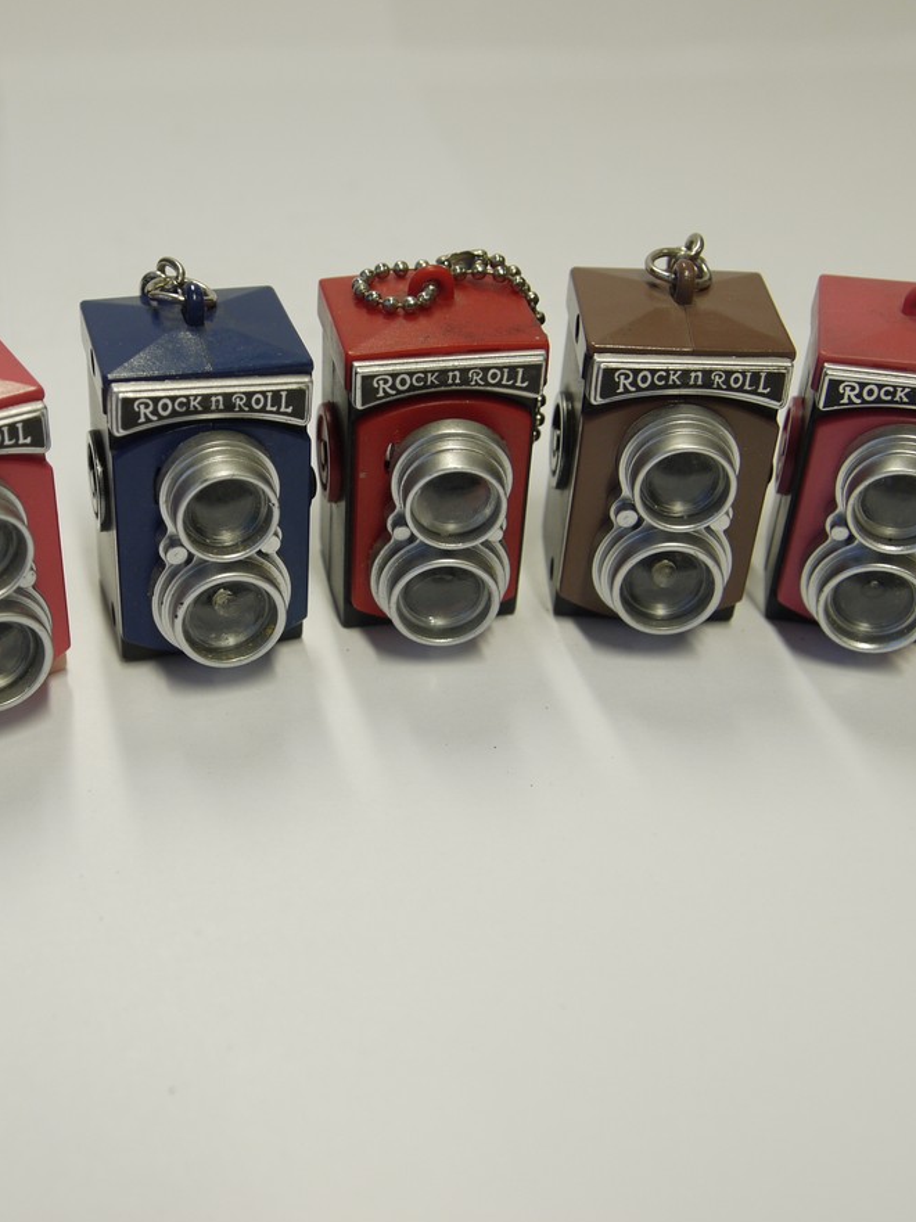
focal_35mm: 49
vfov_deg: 38.9
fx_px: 1730
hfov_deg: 29.4
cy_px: 614
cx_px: 297
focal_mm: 18
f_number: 3.9
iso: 160
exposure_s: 1/30
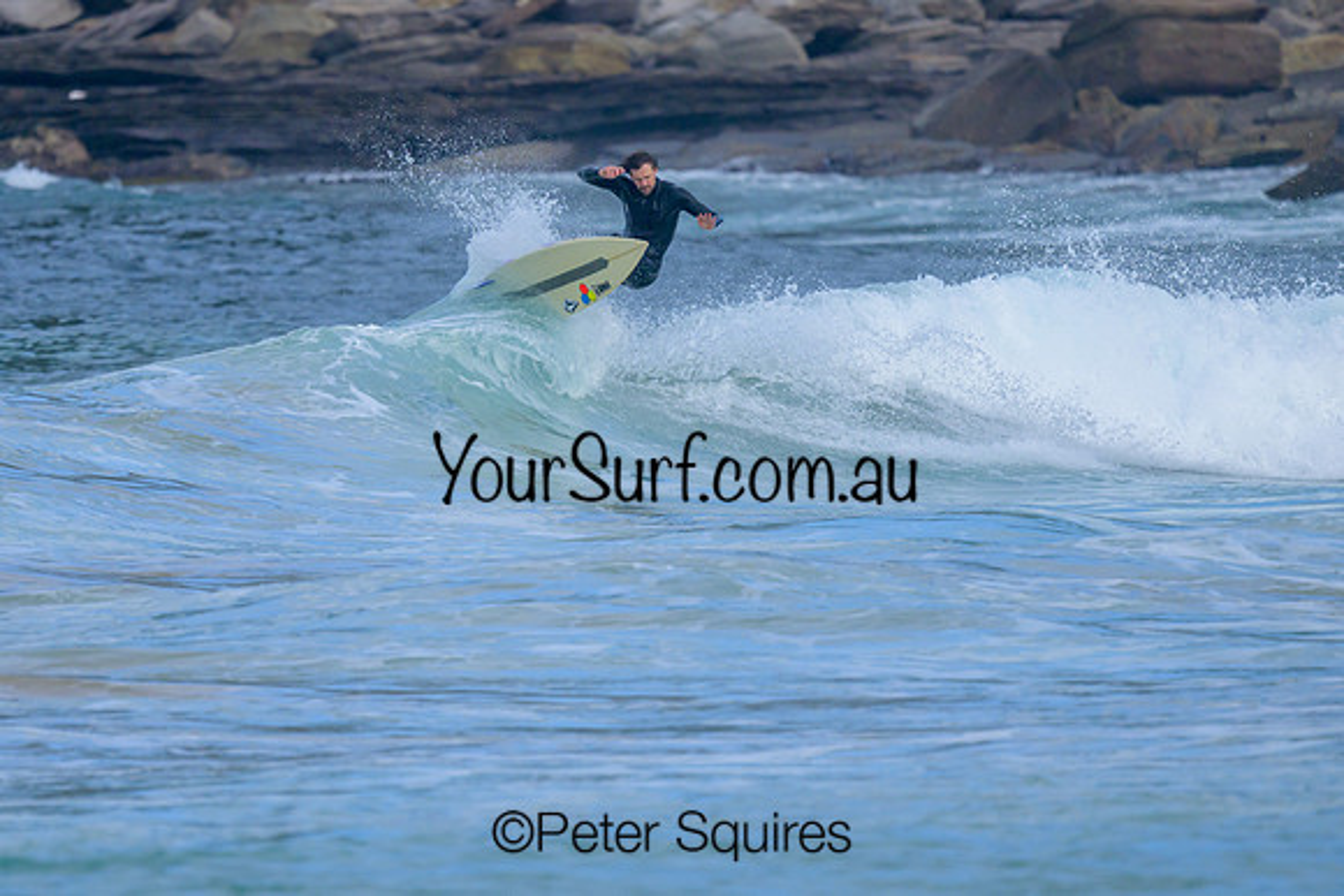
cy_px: 488
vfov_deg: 1.3
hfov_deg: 1.9
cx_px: 421
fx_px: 41044
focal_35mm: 1099
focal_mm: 800
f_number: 6.3
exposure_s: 1/2000
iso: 500
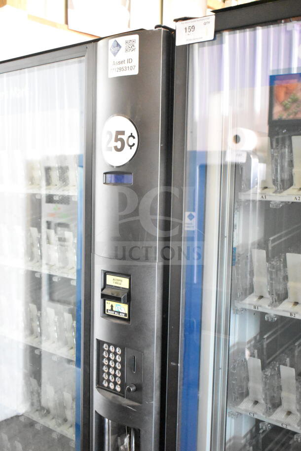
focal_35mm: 42
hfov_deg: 31.9
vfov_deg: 46.4
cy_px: 226
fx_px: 526
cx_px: 150
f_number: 4.2
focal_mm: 28
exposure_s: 1/50
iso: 14400
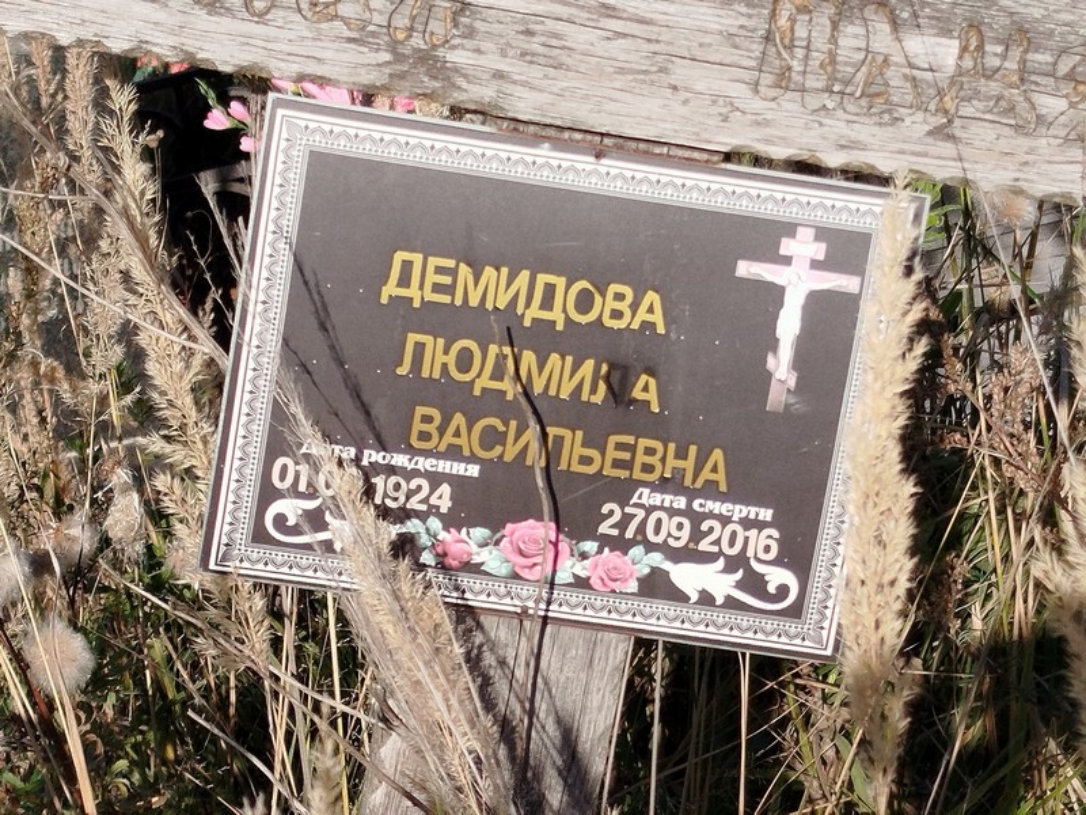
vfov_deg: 33.6
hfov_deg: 43.9
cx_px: 543
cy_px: 408
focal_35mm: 43
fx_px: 1349
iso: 50
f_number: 1.7
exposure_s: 1/795
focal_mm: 5.31
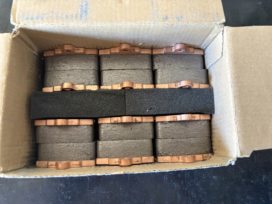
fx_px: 204
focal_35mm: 26
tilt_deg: -79.7
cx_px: 136
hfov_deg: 67.3
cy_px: 102
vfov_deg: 53.1
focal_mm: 5.96
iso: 500
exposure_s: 1/54
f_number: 1.6
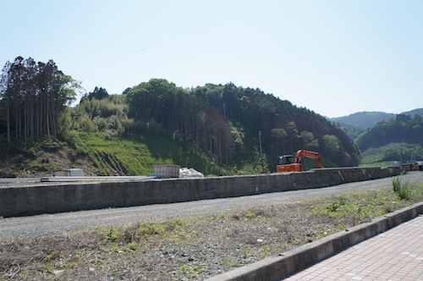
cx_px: 212
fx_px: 352
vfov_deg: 43.5
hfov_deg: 62.0
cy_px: 140
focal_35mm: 30
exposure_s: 1/500
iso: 200
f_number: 7.1
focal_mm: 20
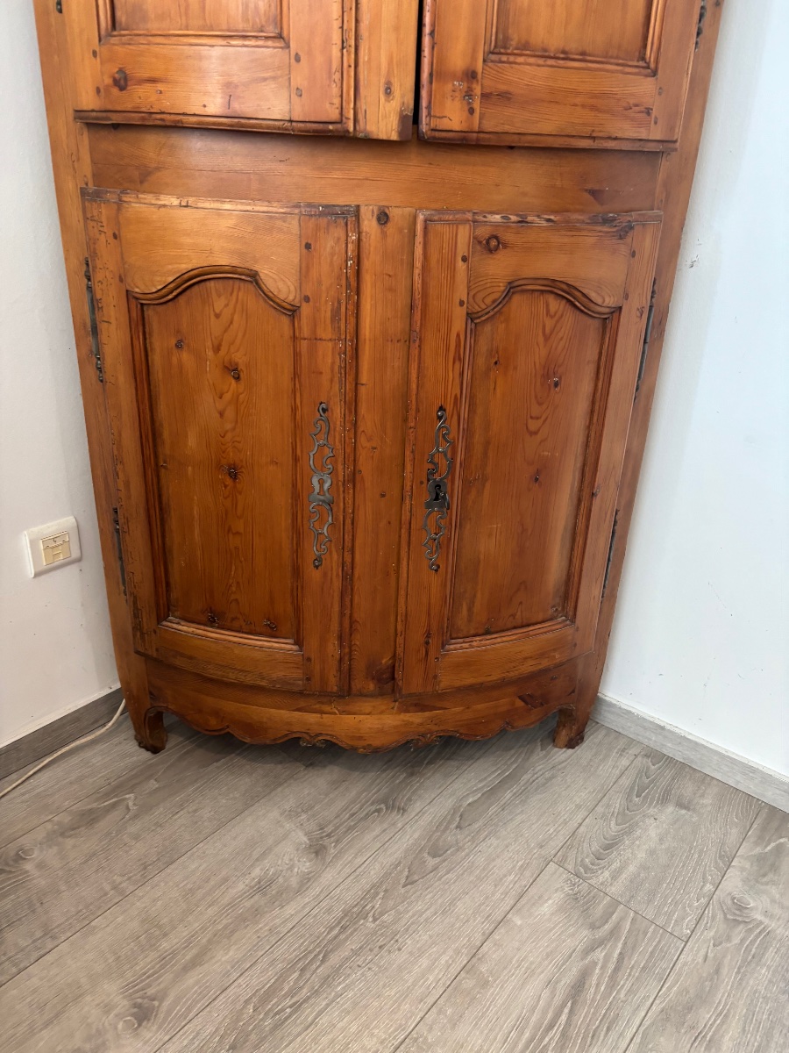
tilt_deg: -28.6
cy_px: 526
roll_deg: -2.7
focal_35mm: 26
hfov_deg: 53.1
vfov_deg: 67.3
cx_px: 394
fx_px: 790
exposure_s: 1/50
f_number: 1.6
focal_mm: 5.96
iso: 250
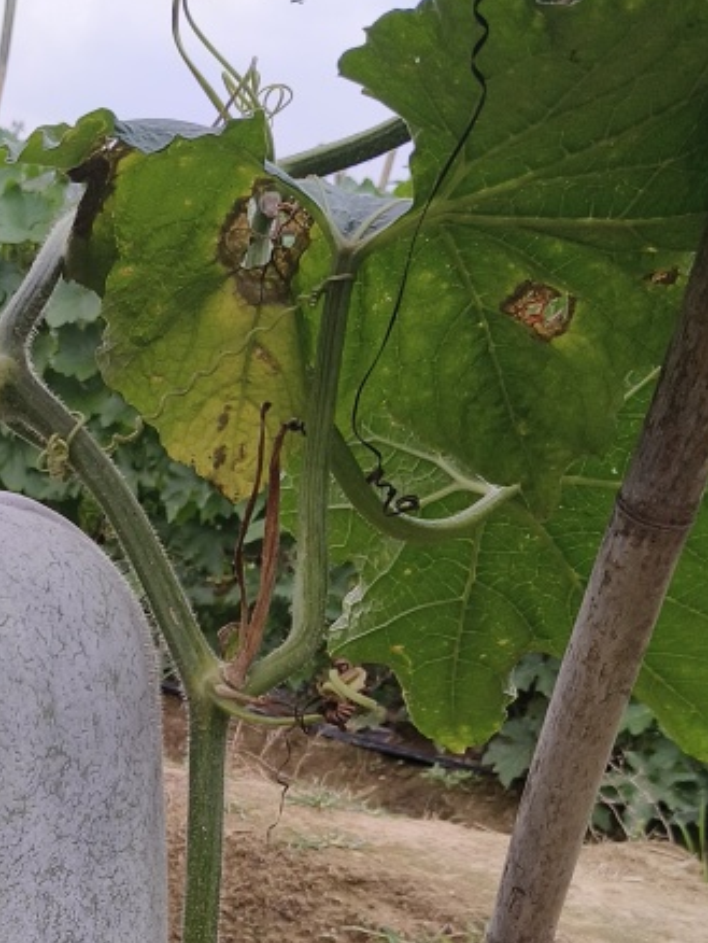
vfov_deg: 32.2
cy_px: 895
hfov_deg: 23.9
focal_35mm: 56
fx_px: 1526
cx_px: -127
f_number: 1.88
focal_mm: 5.56
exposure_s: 1/812
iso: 100
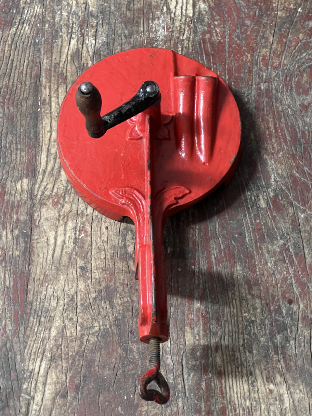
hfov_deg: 19.1
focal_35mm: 77
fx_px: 925
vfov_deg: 25.3
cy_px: 208
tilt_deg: -64.8
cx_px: 156
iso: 1000
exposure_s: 1/25
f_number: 2.8
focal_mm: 9
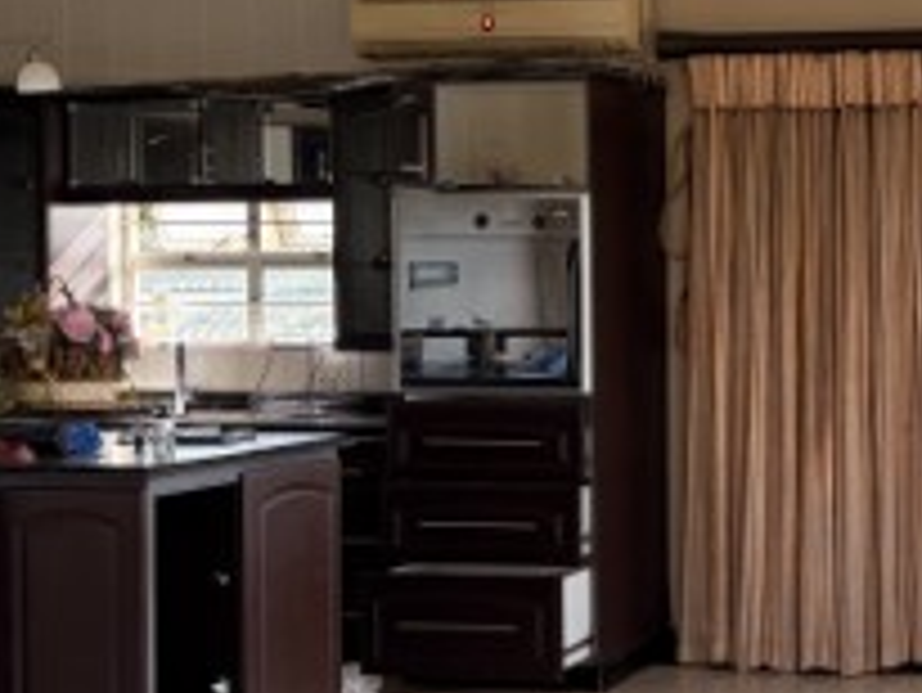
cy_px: 261
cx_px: 998
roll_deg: +2.3
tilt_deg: +1.6
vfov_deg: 18.2
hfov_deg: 22.8
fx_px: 2159
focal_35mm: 81
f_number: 1.6
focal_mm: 5.96
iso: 50
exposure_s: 1/143
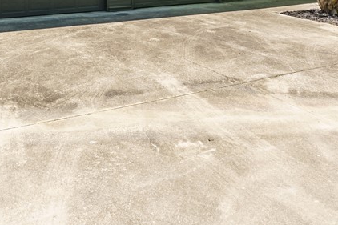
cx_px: 97
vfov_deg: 31.3
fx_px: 338
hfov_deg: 51.5
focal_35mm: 36
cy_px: -40
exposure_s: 1/3200
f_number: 9
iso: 200
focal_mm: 14
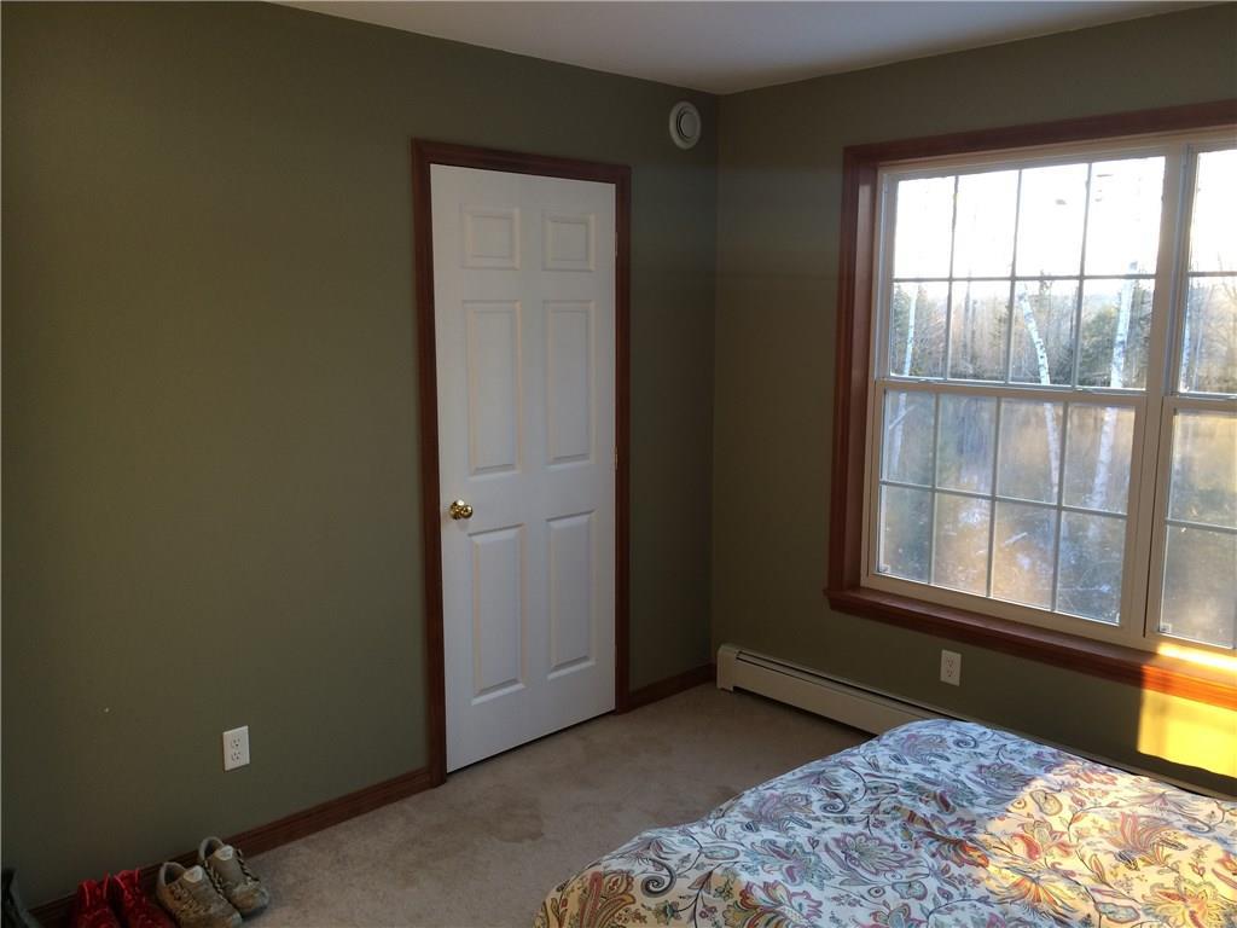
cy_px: 464
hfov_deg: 61.7
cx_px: 618
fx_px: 1036
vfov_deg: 48.2
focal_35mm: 29
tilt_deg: -9.3
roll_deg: +0.0
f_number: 2.2
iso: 40
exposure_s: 1/30
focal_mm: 4.15
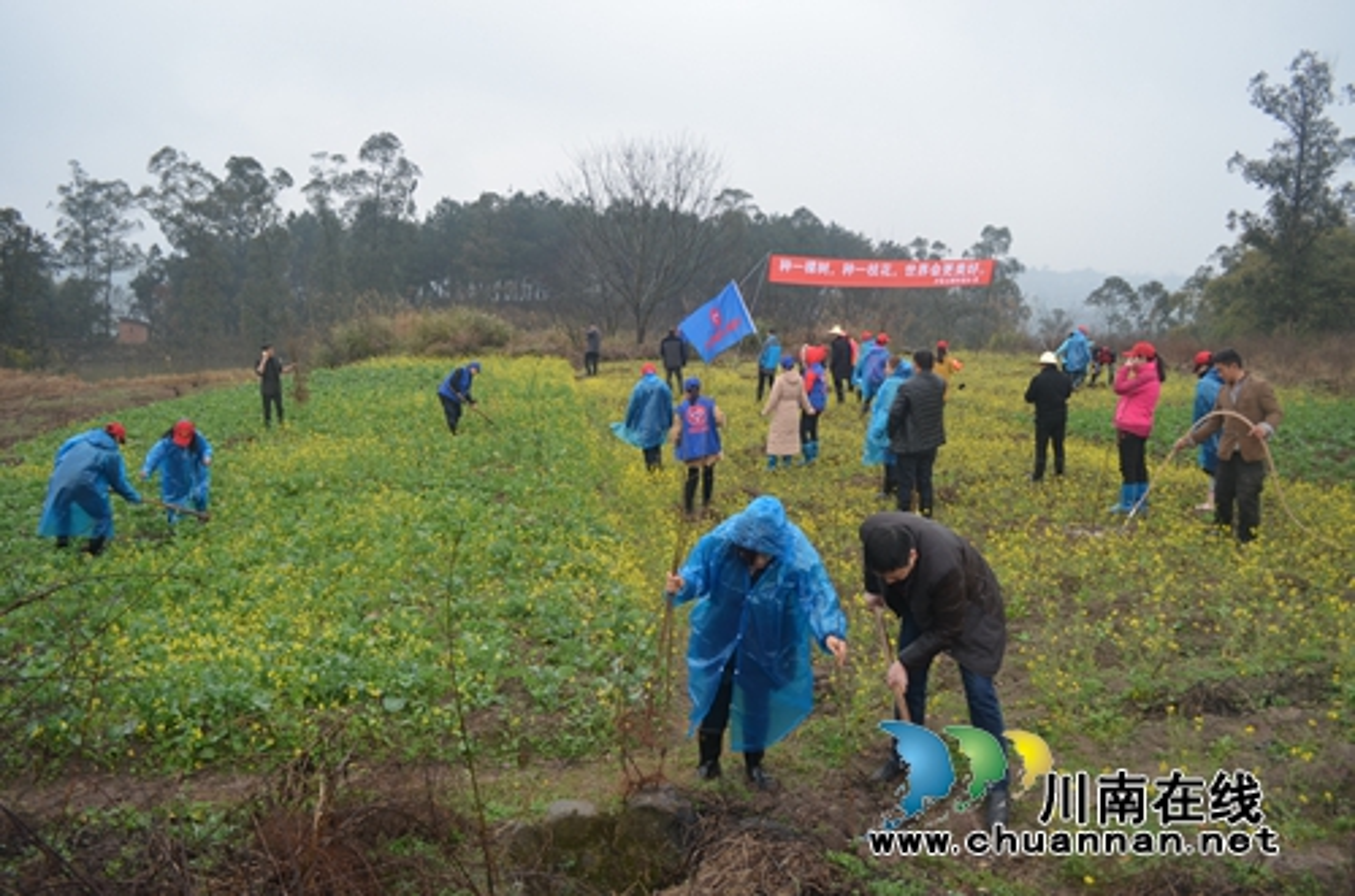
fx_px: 1014
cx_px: 678
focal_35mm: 27
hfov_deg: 67.5
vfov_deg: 47.7
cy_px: 448
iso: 400
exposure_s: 1/80
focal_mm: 18
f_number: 4.5
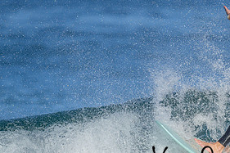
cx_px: 246
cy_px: 158
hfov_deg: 1.2
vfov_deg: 0.8
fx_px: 10963
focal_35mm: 1717
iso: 220
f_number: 6.3
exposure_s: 1/2000
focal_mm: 800
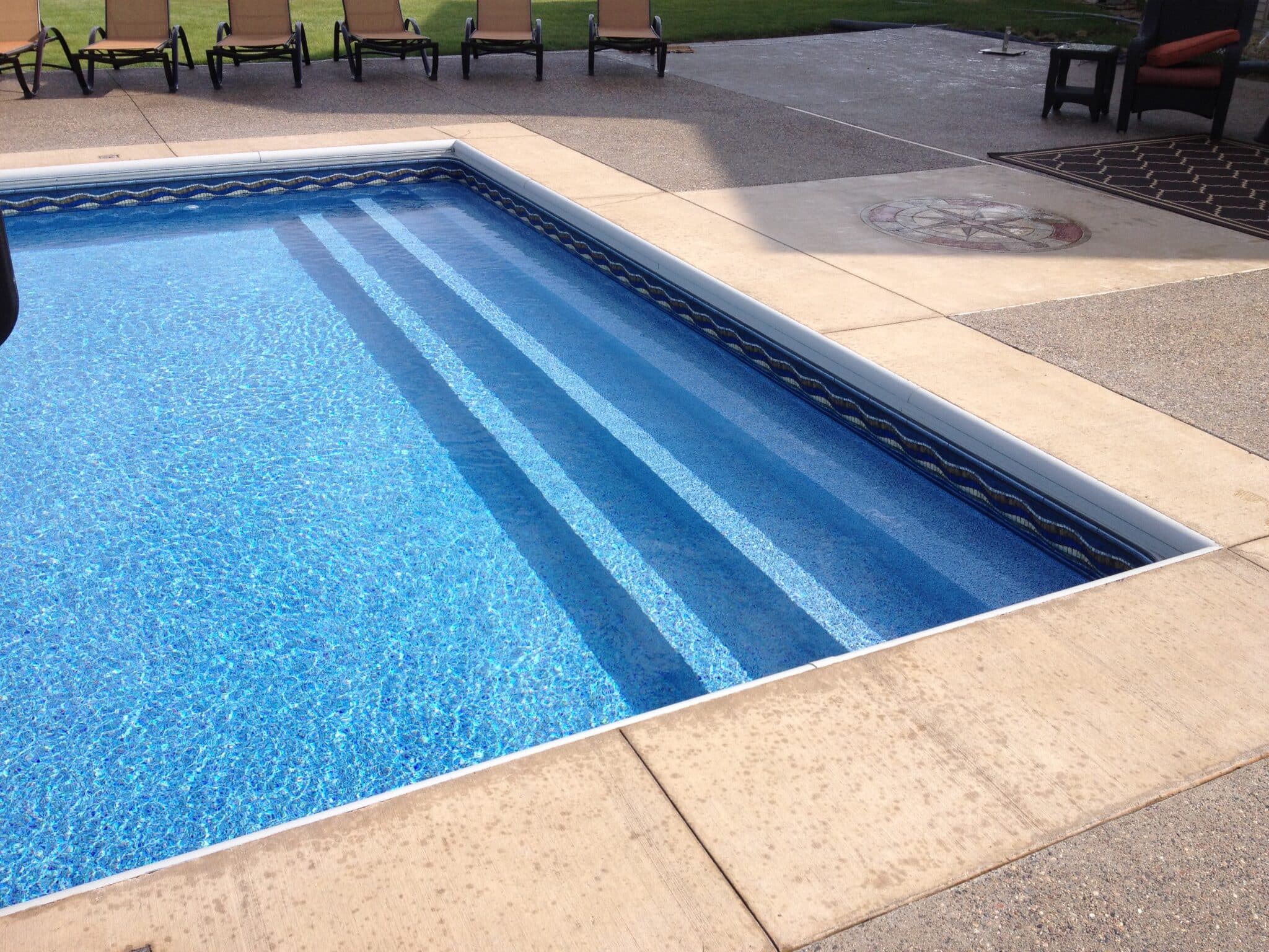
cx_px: 634
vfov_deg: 40.7
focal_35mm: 35
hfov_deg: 52.6
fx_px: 1283
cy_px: 476
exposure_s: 1/1346
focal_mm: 4.28
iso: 64
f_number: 2.4
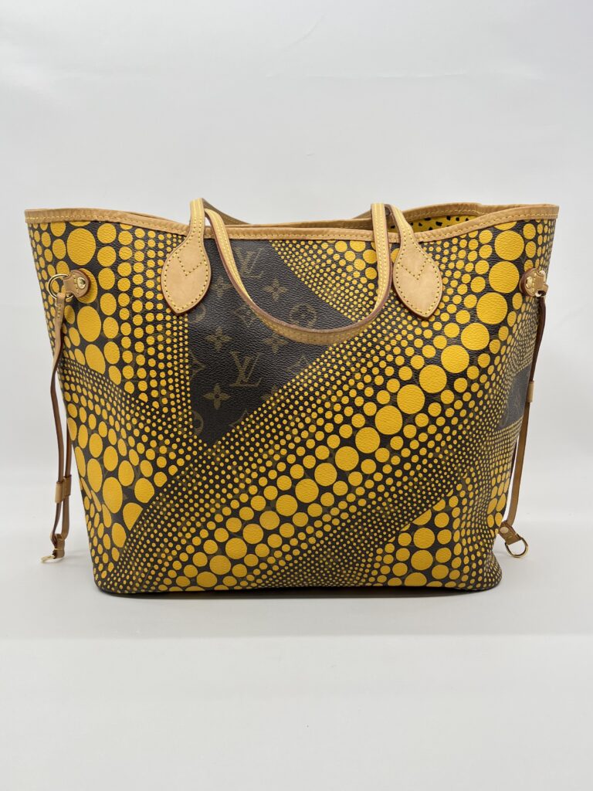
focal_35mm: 26
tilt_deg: -8.2
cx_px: 296
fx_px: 594
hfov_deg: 53.1
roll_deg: +0.9
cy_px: 396
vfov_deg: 67.3
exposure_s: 1/110
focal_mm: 5.7
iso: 32
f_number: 1.5
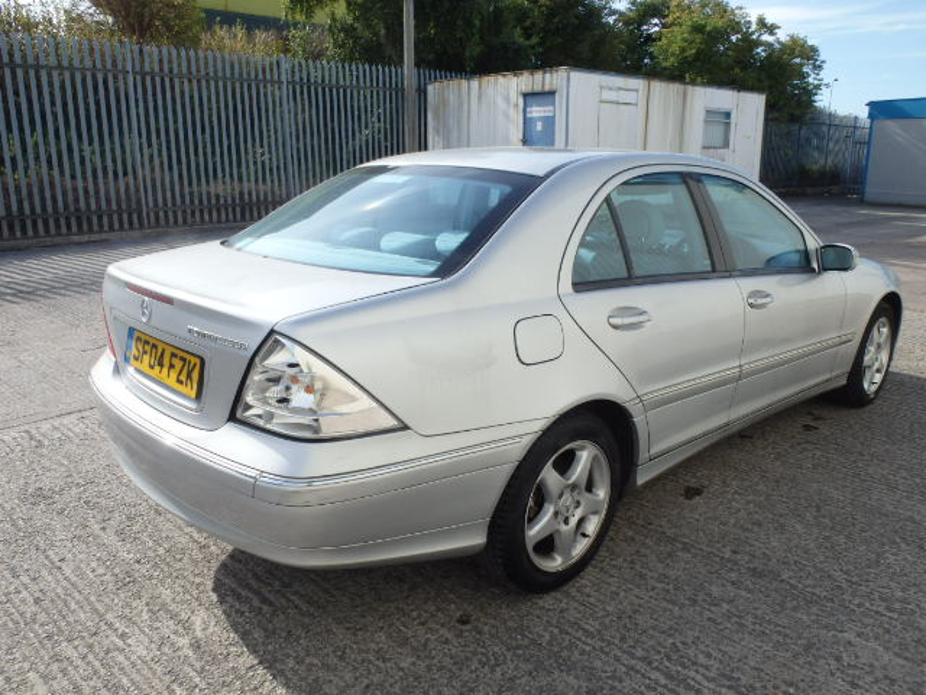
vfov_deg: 49.7
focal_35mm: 28
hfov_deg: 63.4
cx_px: 463
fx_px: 749
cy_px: 348
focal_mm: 5
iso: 125
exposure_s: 1/500
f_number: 3.9
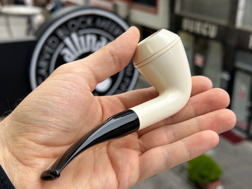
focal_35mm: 48
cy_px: 94
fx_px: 349
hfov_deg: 39.7
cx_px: 126
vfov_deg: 30.3
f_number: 1.78
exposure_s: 1/343
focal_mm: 6.86
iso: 64
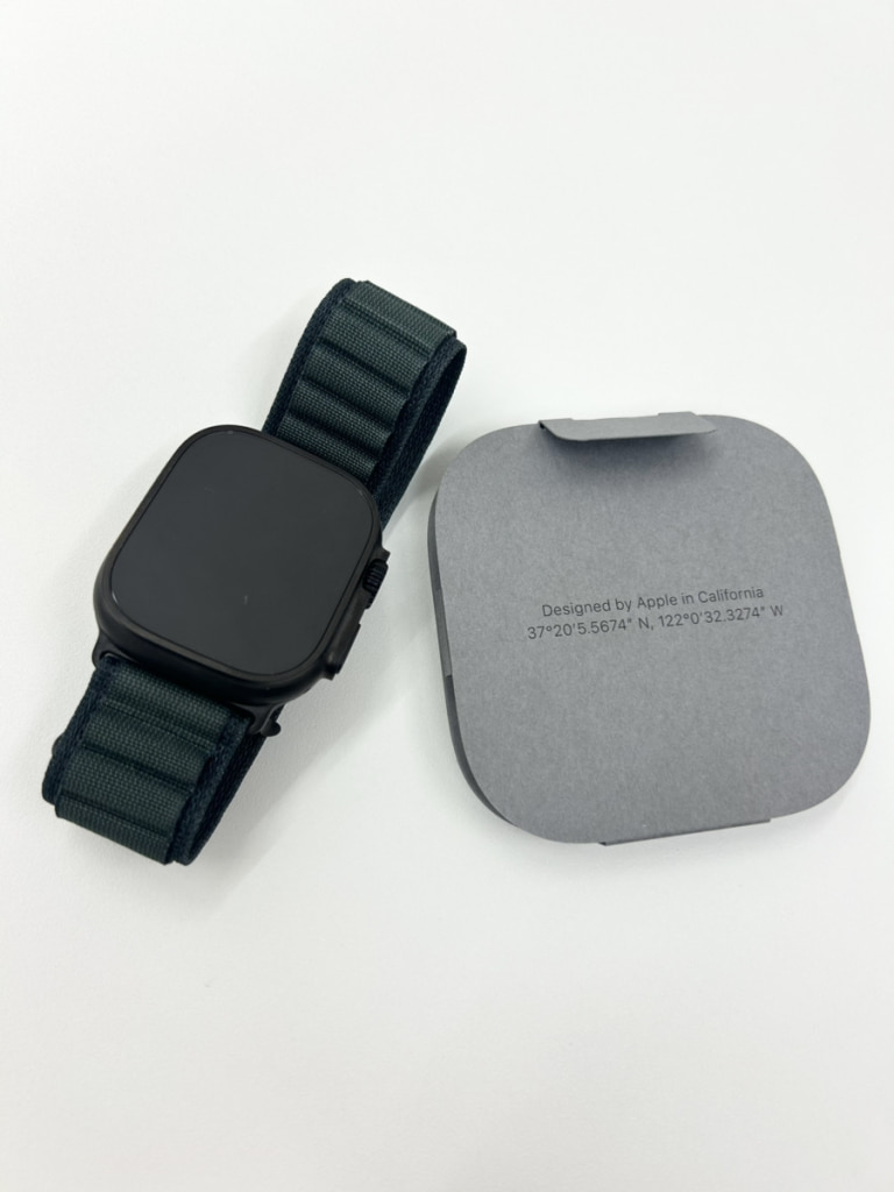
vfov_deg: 67.3
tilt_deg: -72.4
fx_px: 895
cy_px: 596
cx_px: 447
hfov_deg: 53.1
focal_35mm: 26
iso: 50
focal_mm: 5.7
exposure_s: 1/100
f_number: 1.5
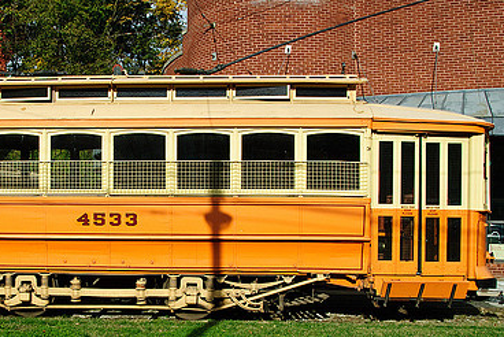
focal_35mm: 52
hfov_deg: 37.5
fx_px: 729
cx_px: 147
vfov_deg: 26.0
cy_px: 201
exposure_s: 1/500
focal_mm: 22
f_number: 8
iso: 400
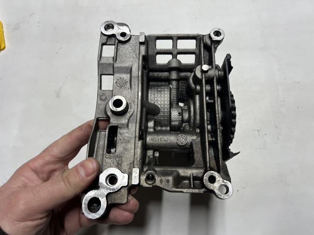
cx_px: 157
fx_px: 236
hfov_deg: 67.3
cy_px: 118
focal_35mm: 26
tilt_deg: -70.3
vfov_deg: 53.0
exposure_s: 1/100
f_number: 1.5
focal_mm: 5.7
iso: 80
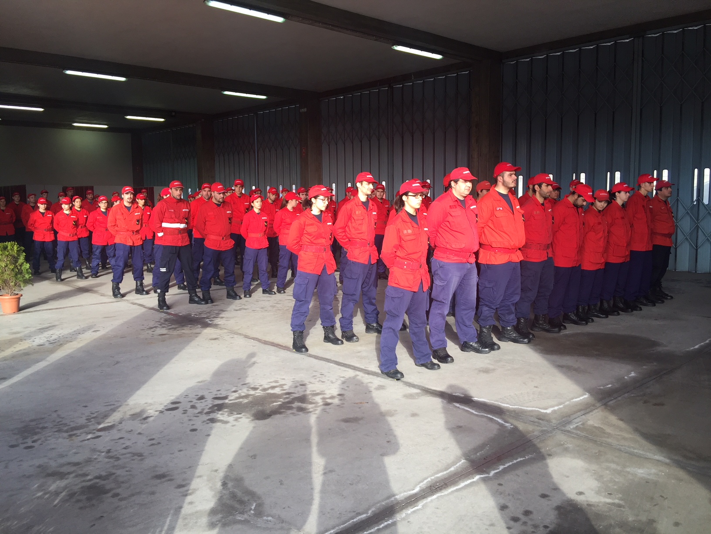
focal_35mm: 29
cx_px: 356
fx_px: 596
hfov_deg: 61.7
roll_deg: -0.6
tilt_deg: -6.0
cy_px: 267
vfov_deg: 48.2
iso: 32
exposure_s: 1/122
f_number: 2.2
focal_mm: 4.15
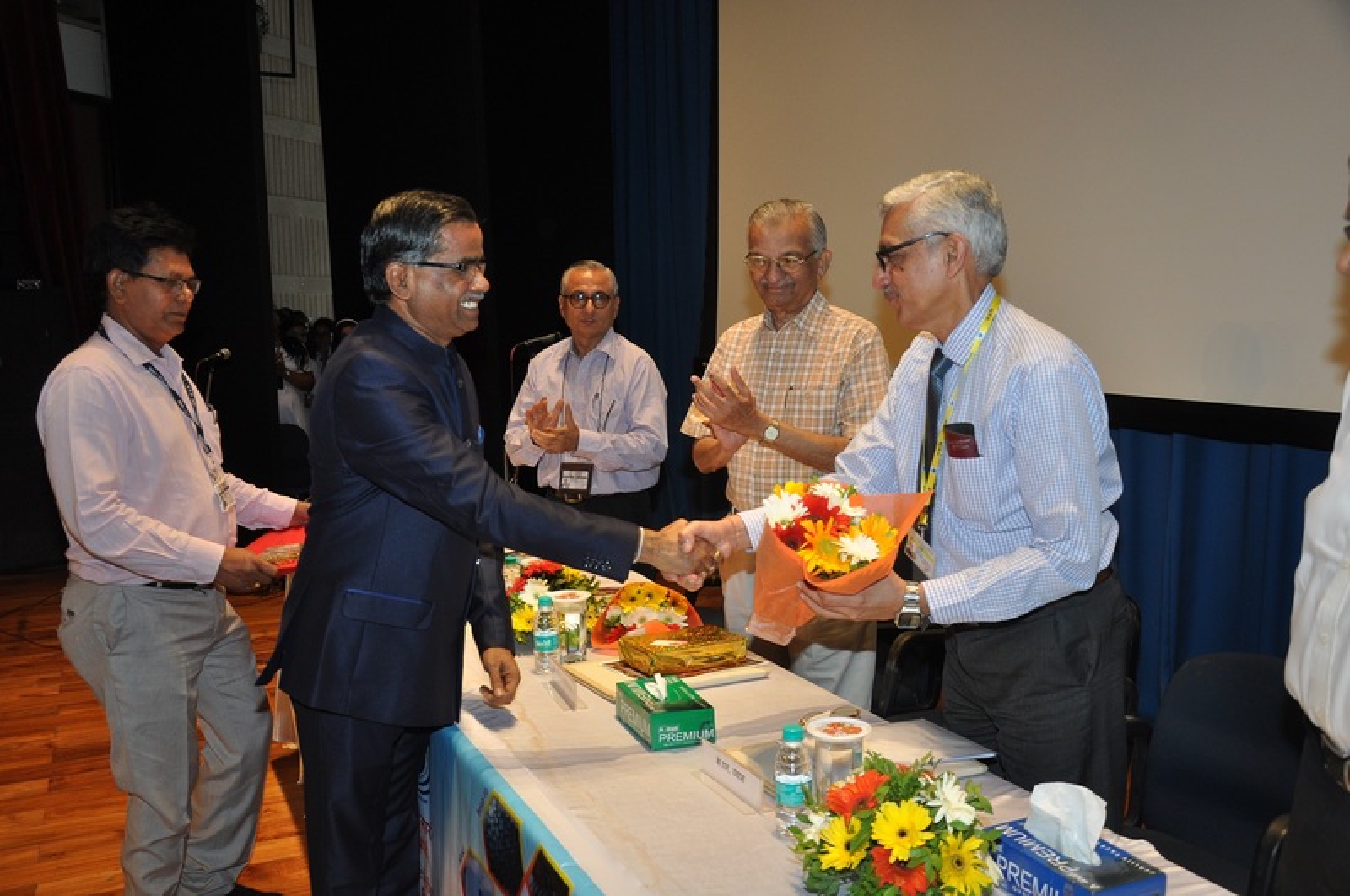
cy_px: 448
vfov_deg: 39.9
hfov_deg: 57.3
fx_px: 1236
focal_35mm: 33
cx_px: 675
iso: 500
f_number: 5.6
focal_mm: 22
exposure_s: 1/125
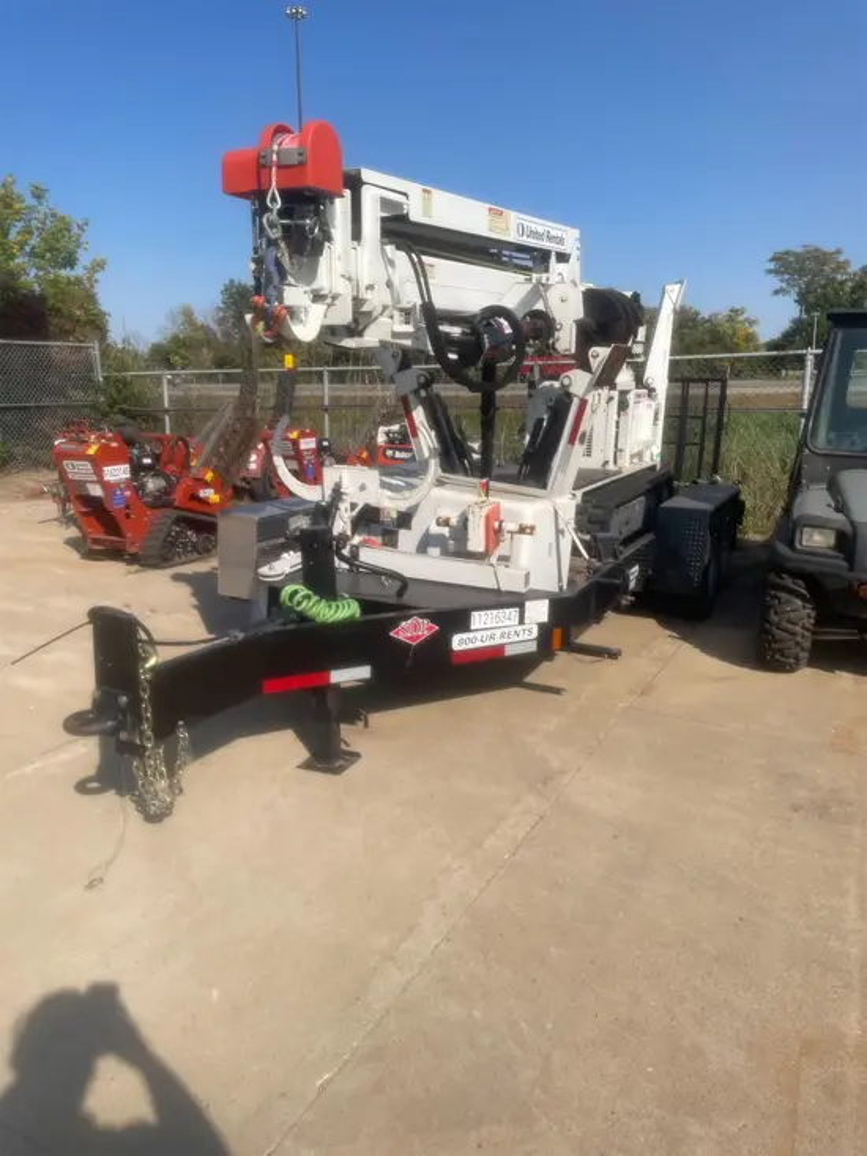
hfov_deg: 53.1
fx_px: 868
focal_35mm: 26
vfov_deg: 67.3
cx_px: 434
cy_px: 578
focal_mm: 4.2
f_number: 1.6
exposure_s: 1/5051
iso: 32
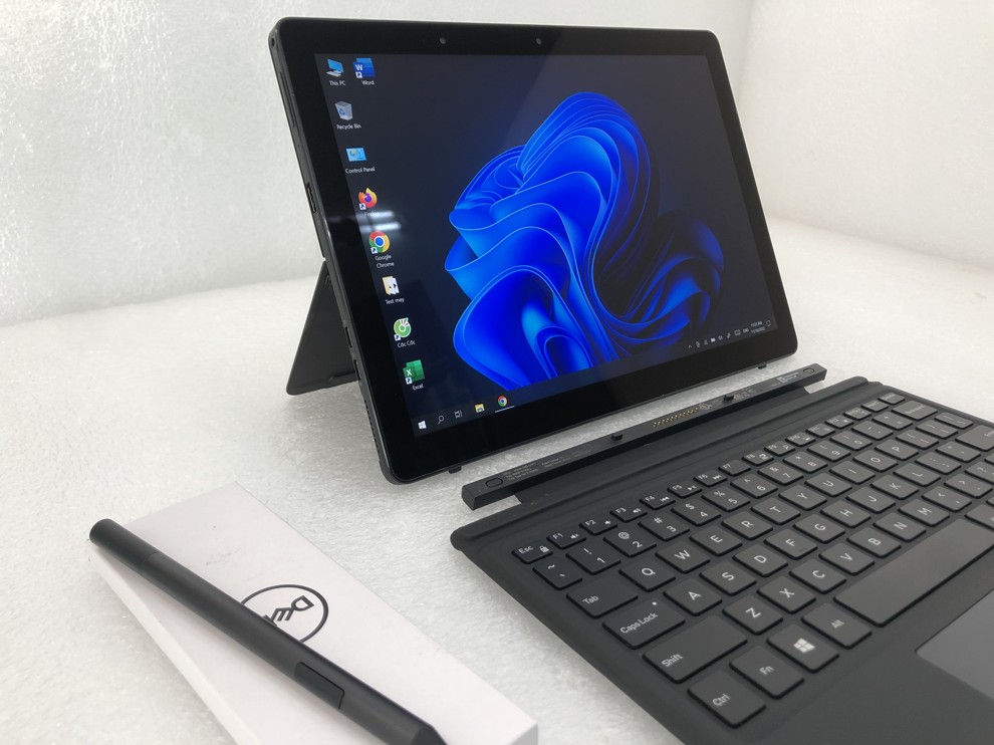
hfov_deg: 63.5
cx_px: 497
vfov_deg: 49.7
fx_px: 804
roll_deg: -0.2
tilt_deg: -22.8
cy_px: 372
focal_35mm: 28
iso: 25
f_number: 1.8
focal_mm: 4
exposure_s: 1/33
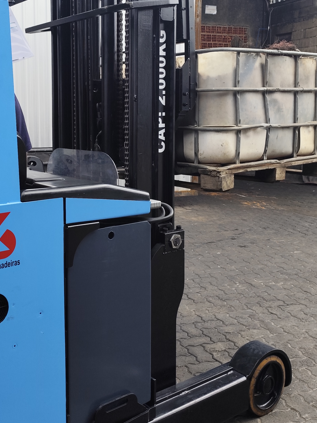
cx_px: 74
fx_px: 501
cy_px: 155
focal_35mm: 41
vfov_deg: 45.3
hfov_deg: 34.3
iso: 50
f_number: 1.65
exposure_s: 1/720
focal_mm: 6.14
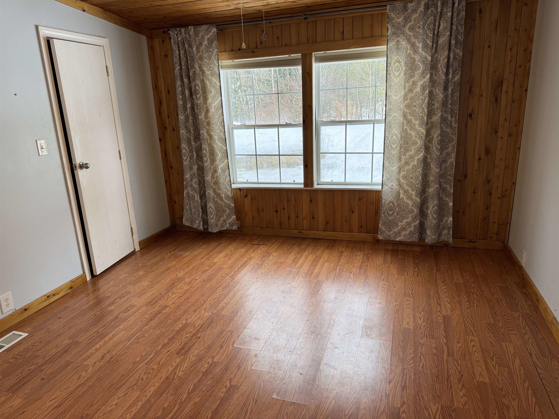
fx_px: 388
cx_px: 280
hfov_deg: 71.6
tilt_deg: -16.4
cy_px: 210
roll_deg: +2.5
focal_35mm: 24
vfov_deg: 56.8
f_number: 1.78
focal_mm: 6.76
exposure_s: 1/60
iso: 100
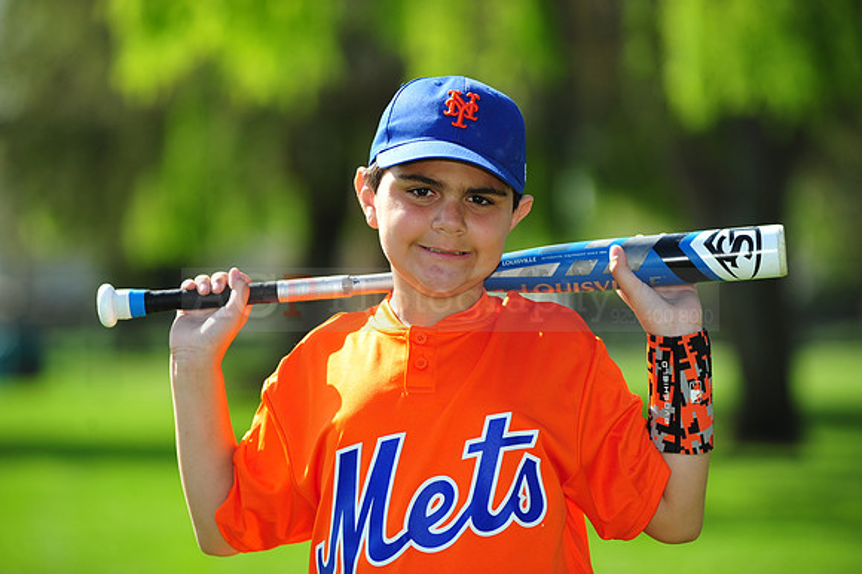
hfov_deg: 10.3
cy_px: 287
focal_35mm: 200
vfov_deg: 6.9
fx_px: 4786
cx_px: 431
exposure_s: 1/800
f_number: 4.5
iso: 200
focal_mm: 200
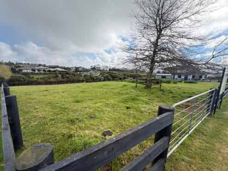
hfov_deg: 102.1
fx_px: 92
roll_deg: -1.4
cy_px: 86
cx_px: 114
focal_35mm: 14
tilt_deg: -8.0
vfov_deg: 85.6
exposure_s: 1/522
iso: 40
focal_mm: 2.22
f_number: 2.2
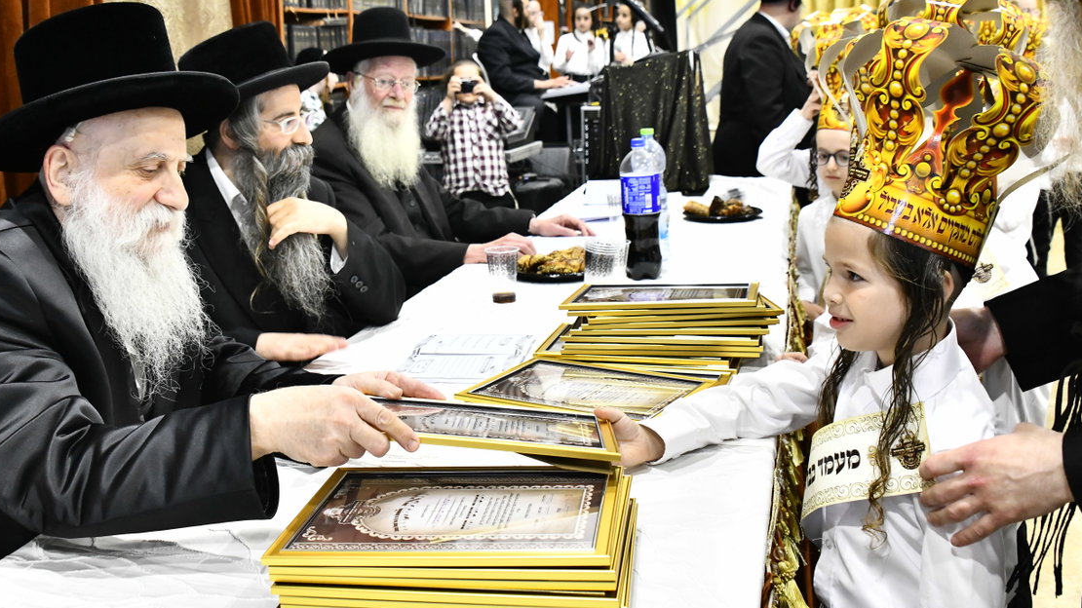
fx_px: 1061
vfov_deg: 31.8
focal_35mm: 37
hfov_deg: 53.9
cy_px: 212
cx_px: 486
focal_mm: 28
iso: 3200
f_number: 5.6
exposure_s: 1/160
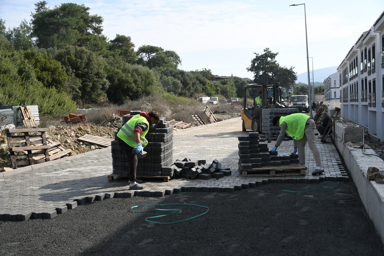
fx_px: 416
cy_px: 128
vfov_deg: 34.2
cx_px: 192
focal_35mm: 39
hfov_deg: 49.6
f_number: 3.8
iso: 100
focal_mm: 26
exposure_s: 1/800
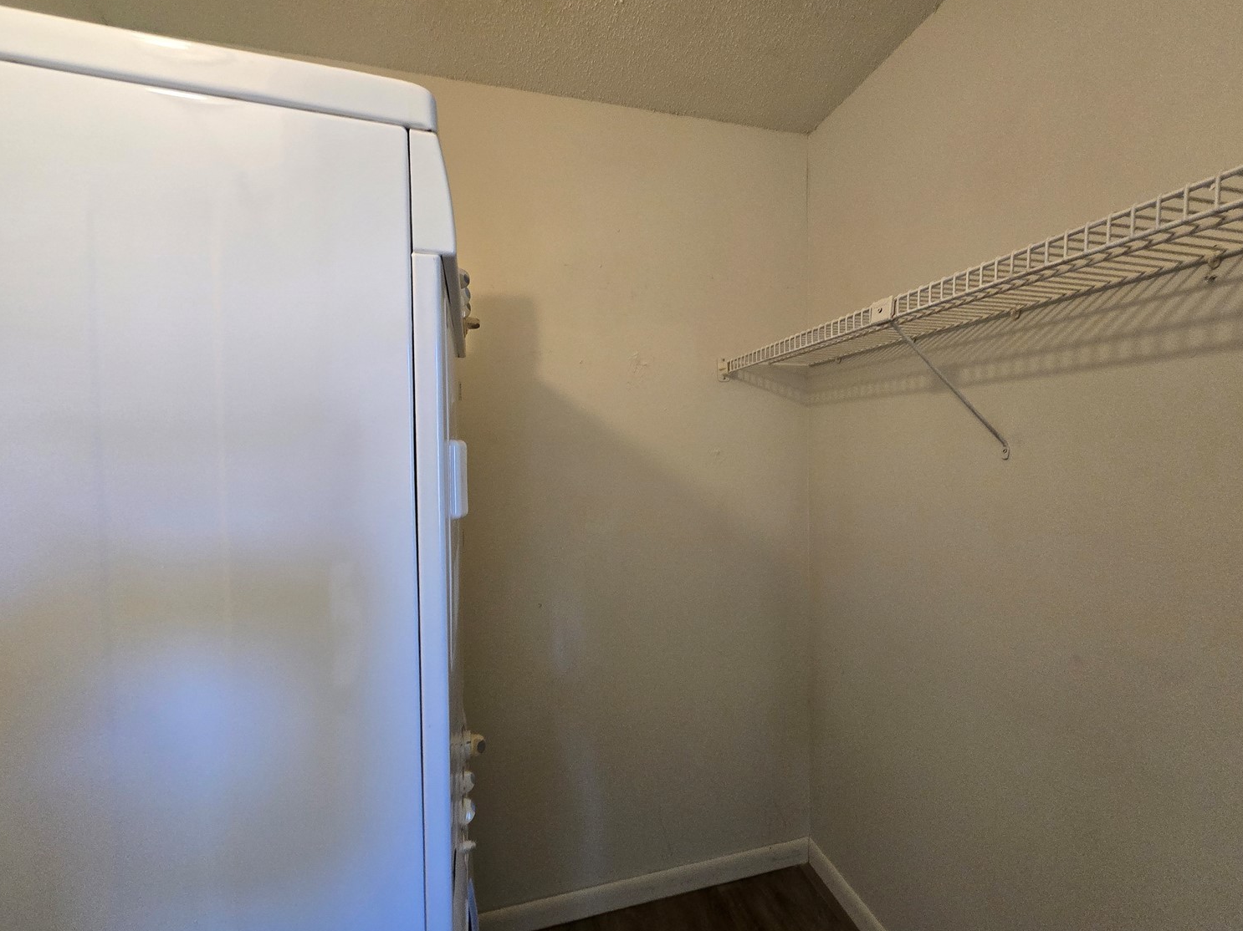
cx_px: 653
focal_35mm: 14
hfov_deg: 102.0
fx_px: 503
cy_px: 476
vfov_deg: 85.6
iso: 200
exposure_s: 1/60
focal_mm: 2.2
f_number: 2.2
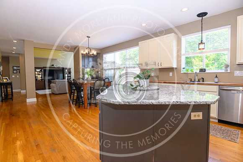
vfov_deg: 70.5
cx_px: 122
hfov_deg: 93.3
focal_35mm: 17
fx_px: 115
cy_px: 81
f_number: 5.6
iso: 1000
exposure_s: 1/320
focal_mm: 17
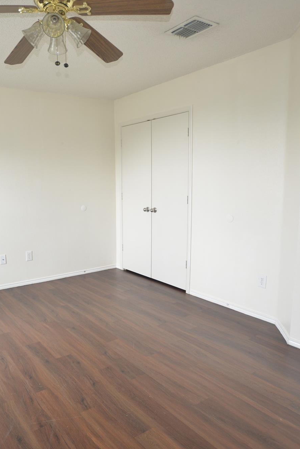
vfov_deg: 69.4
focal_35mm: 26
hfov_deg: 48.6
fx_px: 325
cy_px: 227
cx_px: 95
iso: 800
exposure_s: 1/50
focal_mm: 17
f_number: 4
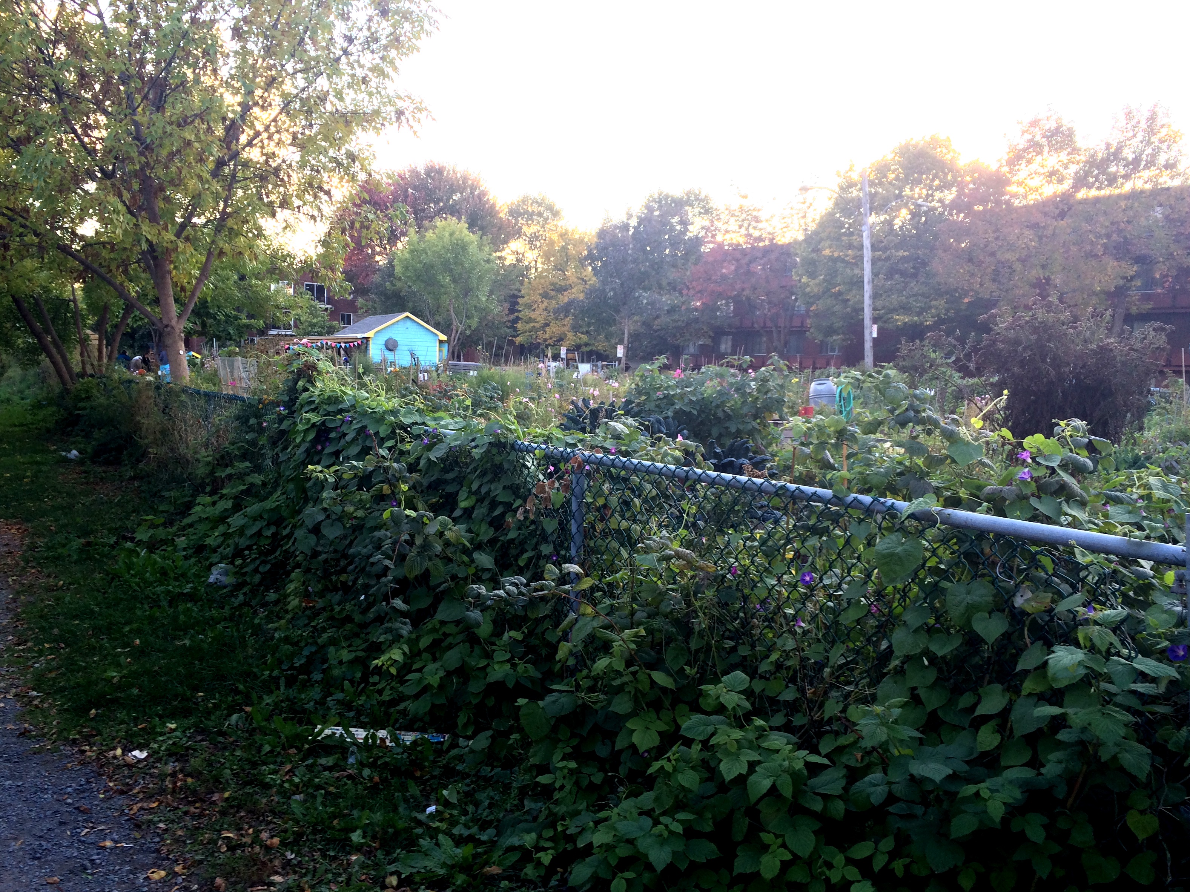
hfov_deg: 60.0
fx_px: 1031
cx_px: 597
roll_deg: -0.2
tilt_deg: -6.3
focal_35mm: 30
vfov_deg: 46.8
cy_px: 456
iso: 32
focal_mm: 4.15
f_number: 2.2
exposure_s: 1/60
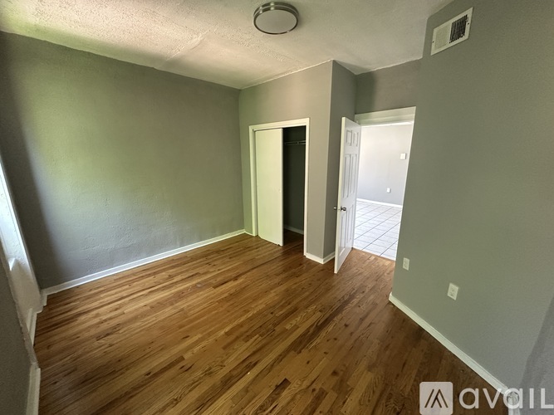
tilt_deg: -14.1
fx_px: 224
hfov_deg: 102.1
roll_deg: +0.1
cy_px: 208
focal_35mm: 14
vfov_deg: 85.7
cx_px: 277
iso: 320
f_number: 2.2
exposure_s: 1/74
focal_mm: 2.22
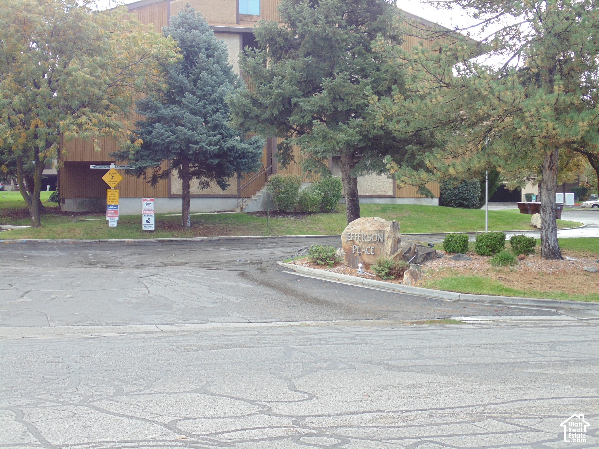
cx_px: 300
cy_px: 224
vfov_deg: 27.5
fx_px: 917
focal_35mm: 53
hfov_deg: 36.2
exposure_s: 1/60
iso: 80
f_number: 3.9
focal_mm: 9.5
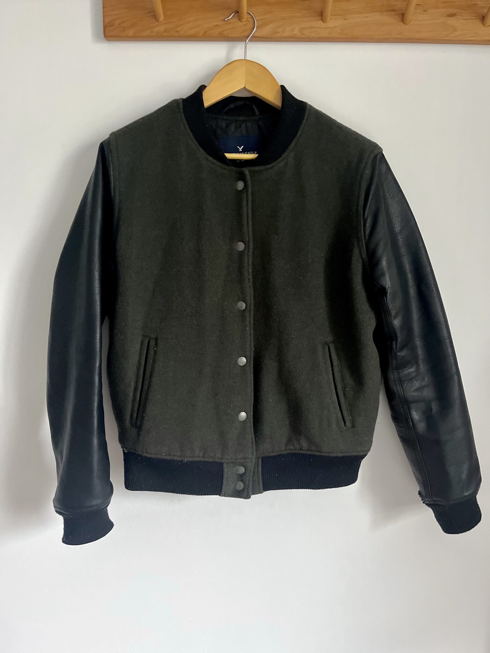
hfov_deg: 53.1
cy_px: 326
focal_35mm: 26
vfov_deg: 67.3
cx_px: 245
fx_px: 491
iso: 500
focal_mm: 5.1
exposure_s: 1/60
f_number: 1.6
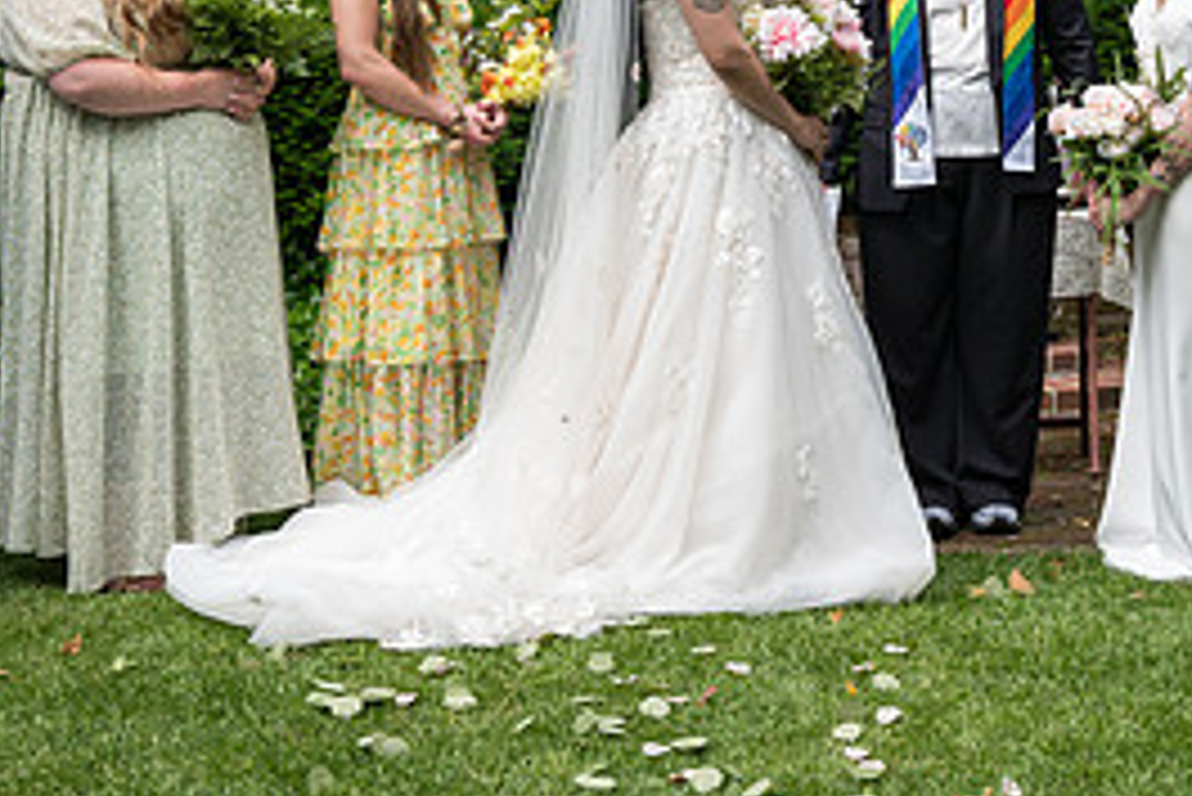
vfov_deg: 12.9
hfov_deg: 19.1
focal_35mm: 105
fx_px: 3478
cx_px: 1071
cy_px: 20
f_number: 4
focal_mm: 48
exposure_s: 1/400
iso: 500
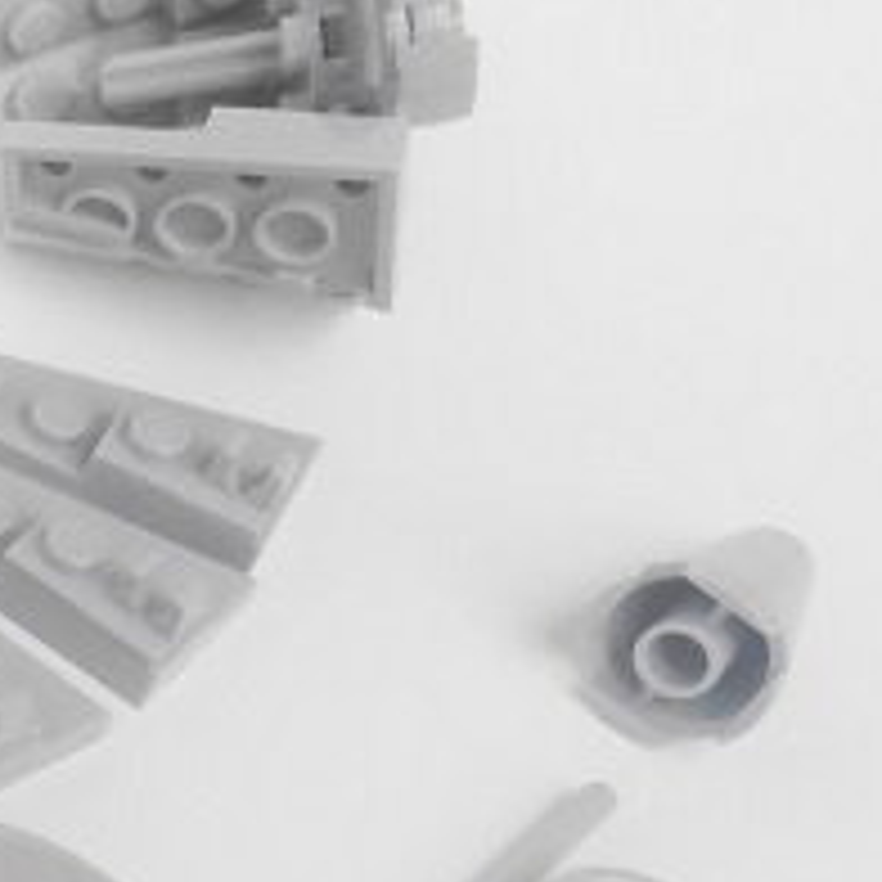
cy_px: 1076
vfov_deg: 14.1
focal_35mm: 120
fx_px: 3459
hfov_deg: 12.3
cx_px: -1040
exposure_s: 1/500
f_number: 3.5
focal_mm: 4.6
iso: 80
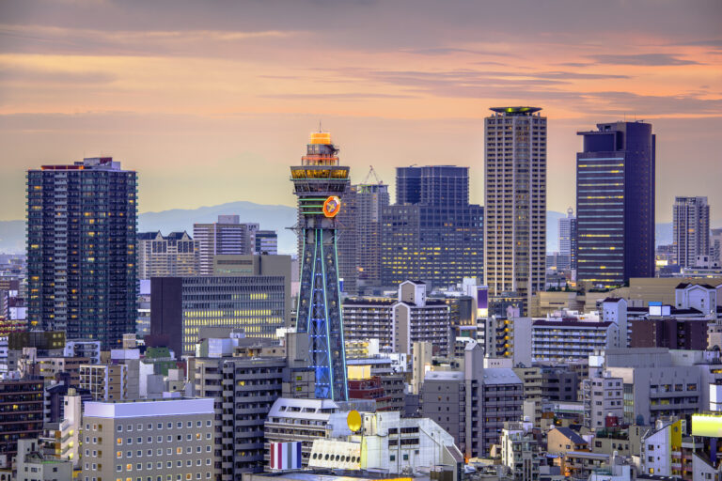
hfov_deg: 14.7
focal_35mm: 140
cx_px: 361
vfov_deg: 9.8
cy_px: 240
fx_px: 2808
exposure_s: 6
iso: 64
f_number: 8
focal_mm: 140
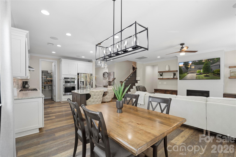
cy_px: 78
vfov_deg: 73.7
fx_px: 105
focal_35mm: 16
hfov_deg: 96.7
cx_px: 118
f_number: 8
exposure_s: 1/6
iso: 640
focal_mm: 16
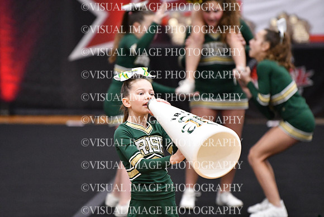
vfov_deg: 4.6
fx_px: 2701
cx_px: 162
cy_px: 108
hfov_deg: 6.9
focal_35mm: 300
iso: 5000
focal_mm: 200
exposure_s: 1/800
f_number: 2.8
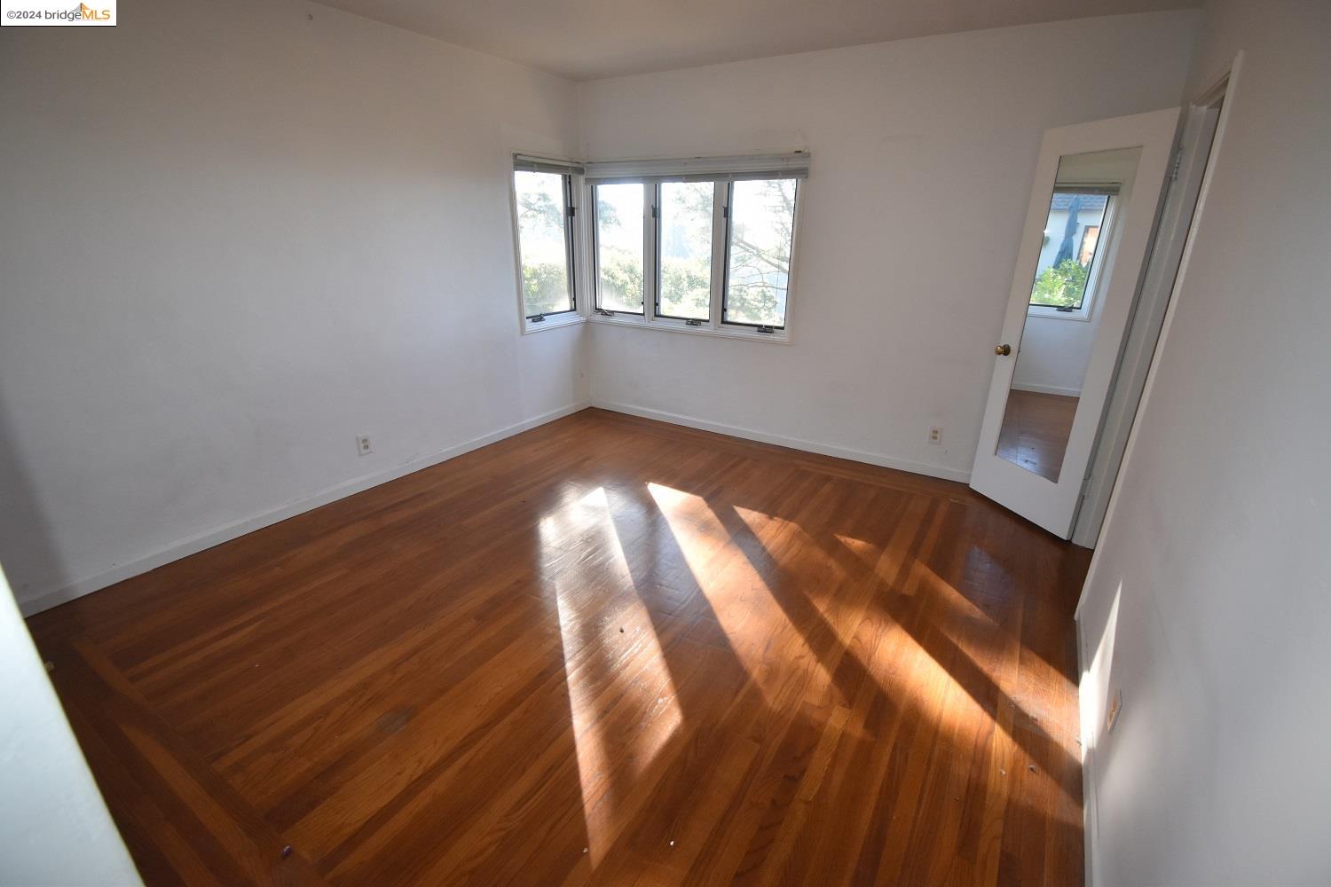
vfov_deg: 77.3
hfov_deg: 100.4
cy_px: 444
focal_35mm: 15
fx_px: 555
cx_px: 666
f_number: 4.5
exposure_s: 1/160
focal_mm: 10
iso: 800
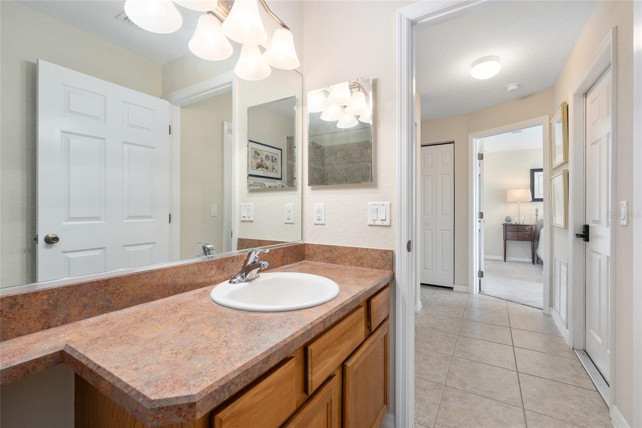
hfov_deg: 96.7
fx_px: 285
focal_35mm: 16
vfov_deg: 73.7
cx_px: 321
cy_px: 214
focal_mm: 16
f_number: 7.1
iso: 160
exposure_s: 1/4
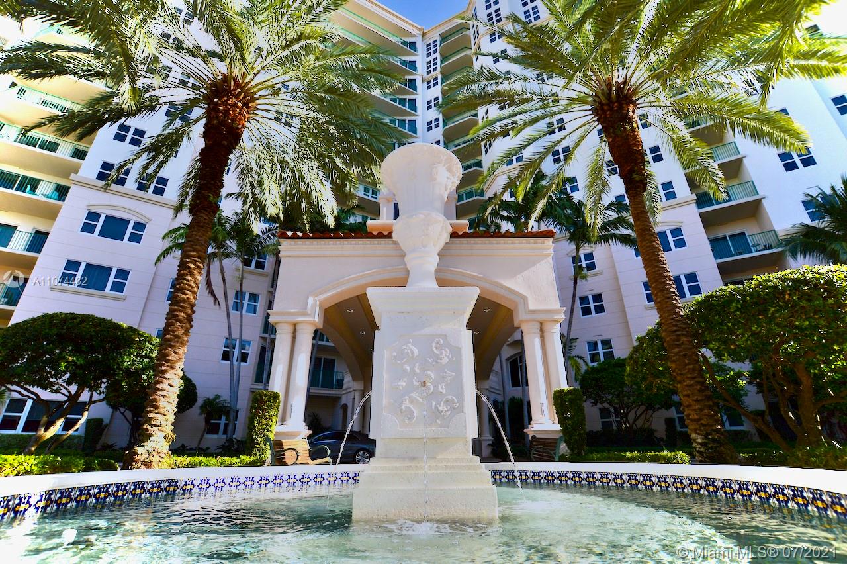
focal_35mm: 15
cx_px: 424
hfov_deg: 100.4
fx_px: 353
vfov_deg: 77.3
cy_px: 282
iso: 100
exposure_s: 1/200
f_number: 7.1
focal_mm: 10
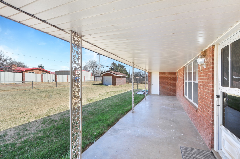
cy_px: 80
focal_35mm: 15
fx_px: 100
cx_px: 120
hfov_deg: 100.5
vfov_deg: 77.1
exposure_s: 1/125
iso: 200
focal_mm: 10
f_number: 16
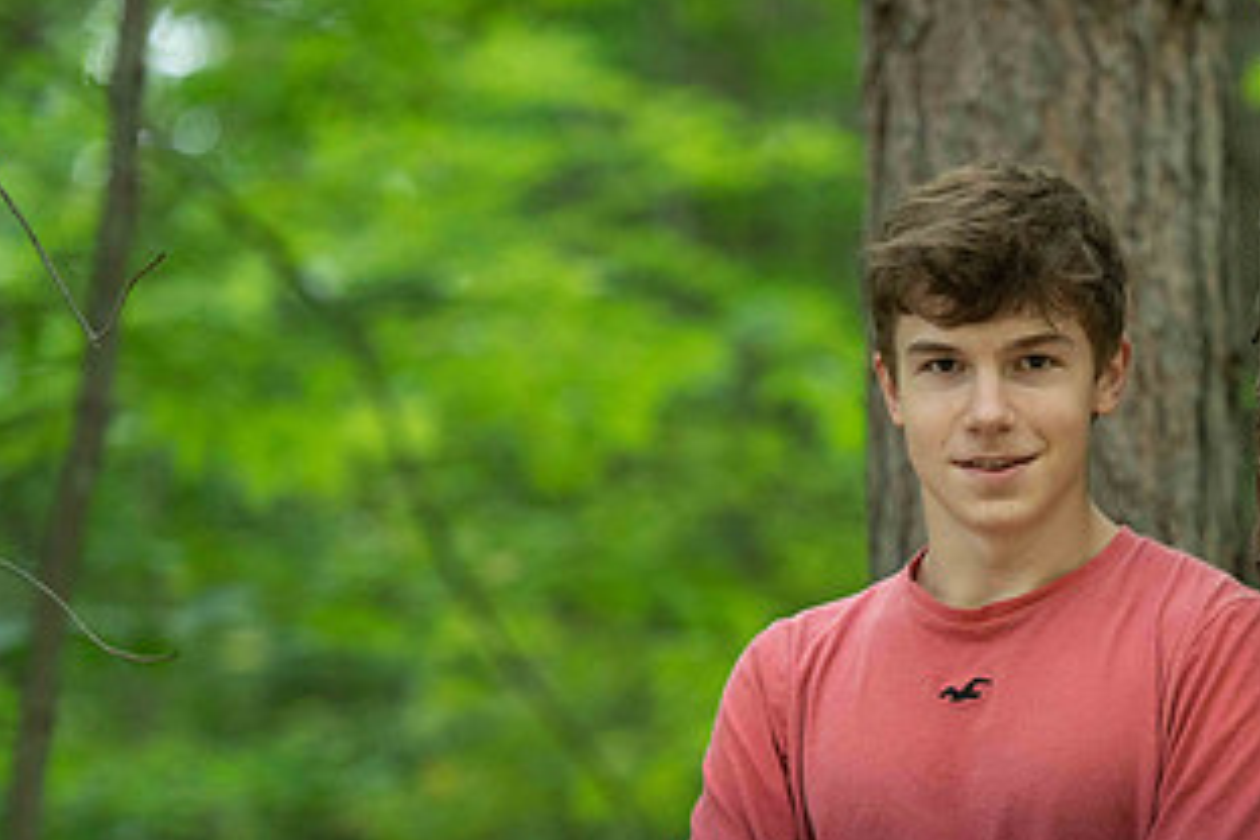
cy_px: 672
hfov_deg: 8.2
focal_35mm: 251
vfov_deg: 5.5
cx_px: 1119
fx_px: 8784
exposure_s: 1/200
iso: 800
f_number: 2.8
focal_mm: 135
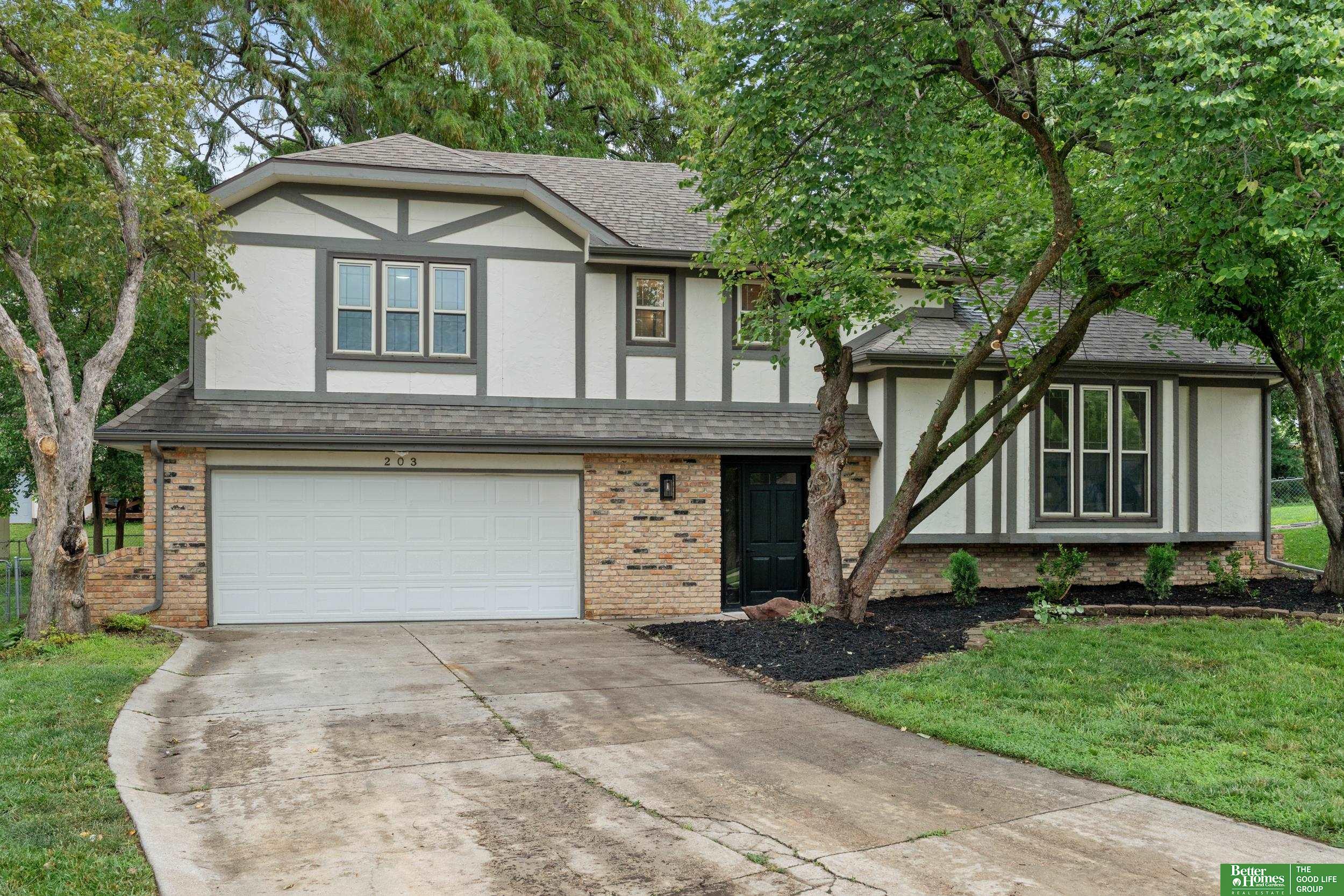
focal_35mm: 30
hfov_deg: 61.9
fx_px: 1120
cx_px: 672
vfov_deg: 43.6
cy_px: 448
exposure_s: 1/400
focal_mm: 30
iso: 800
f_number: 9
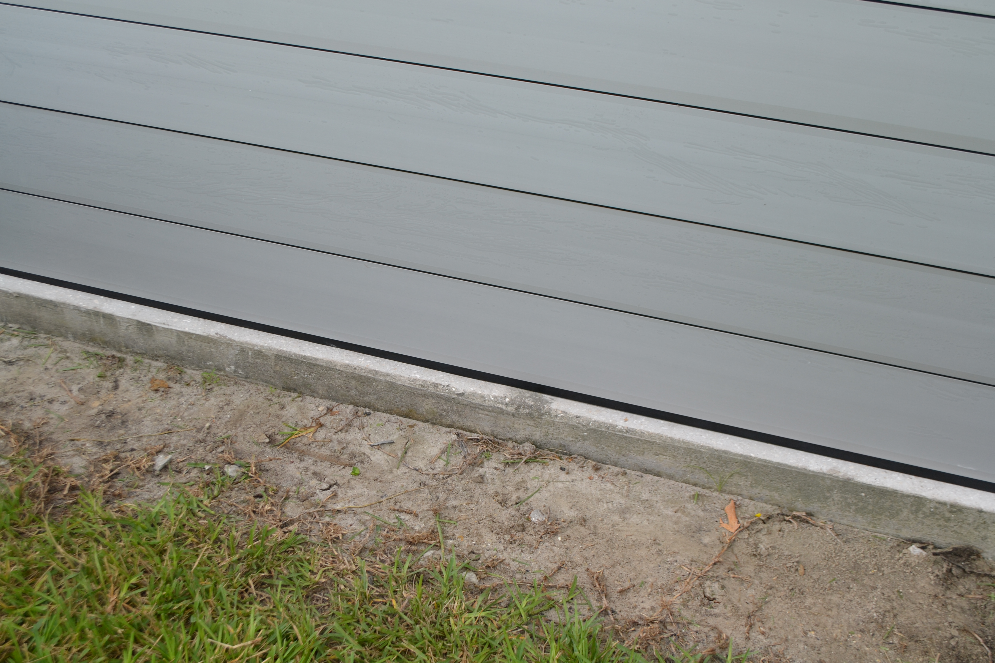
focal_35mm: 42
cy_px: 332
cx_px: 498
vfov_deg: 31.9
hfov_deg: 46.4
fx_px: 1161
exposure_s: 1/125
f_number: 5.6
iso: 140
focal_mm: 28
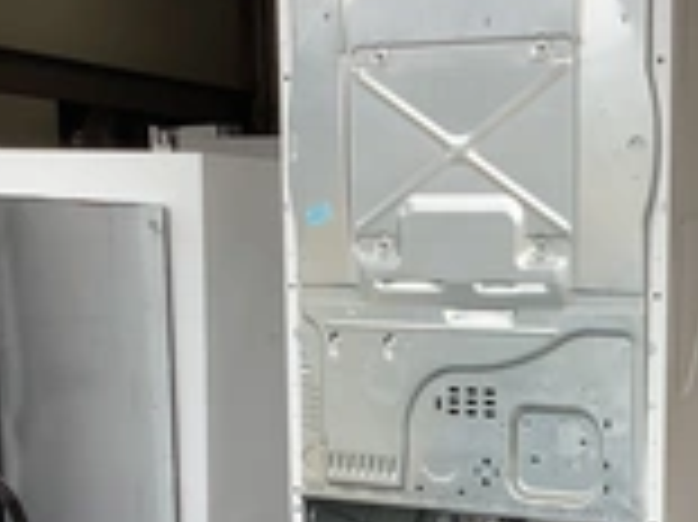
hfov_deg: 24.0
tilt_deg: -7.5
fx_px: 1612
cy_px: 504
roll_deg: +0.6
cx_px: 576
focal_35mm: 80
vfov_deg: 18.0
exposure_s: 1/145
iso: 25
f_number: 2.4
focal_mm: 3.3
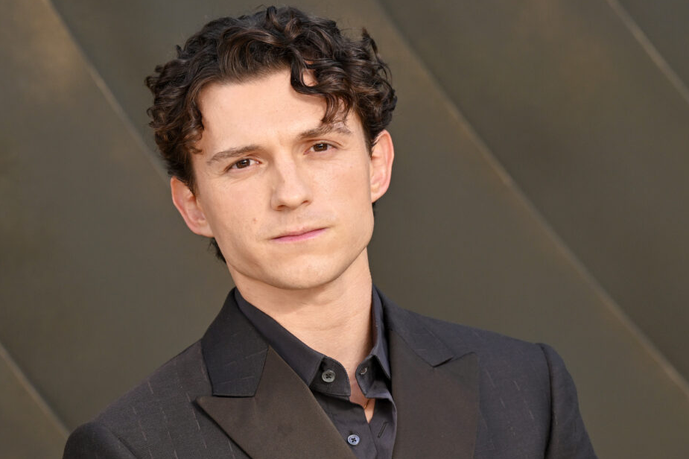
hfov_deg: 6.9
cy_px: 209
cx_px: 320
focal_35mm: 299
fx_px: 5720
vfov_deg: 4.6
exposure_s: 1/500
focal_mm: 180
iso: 400
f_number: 5
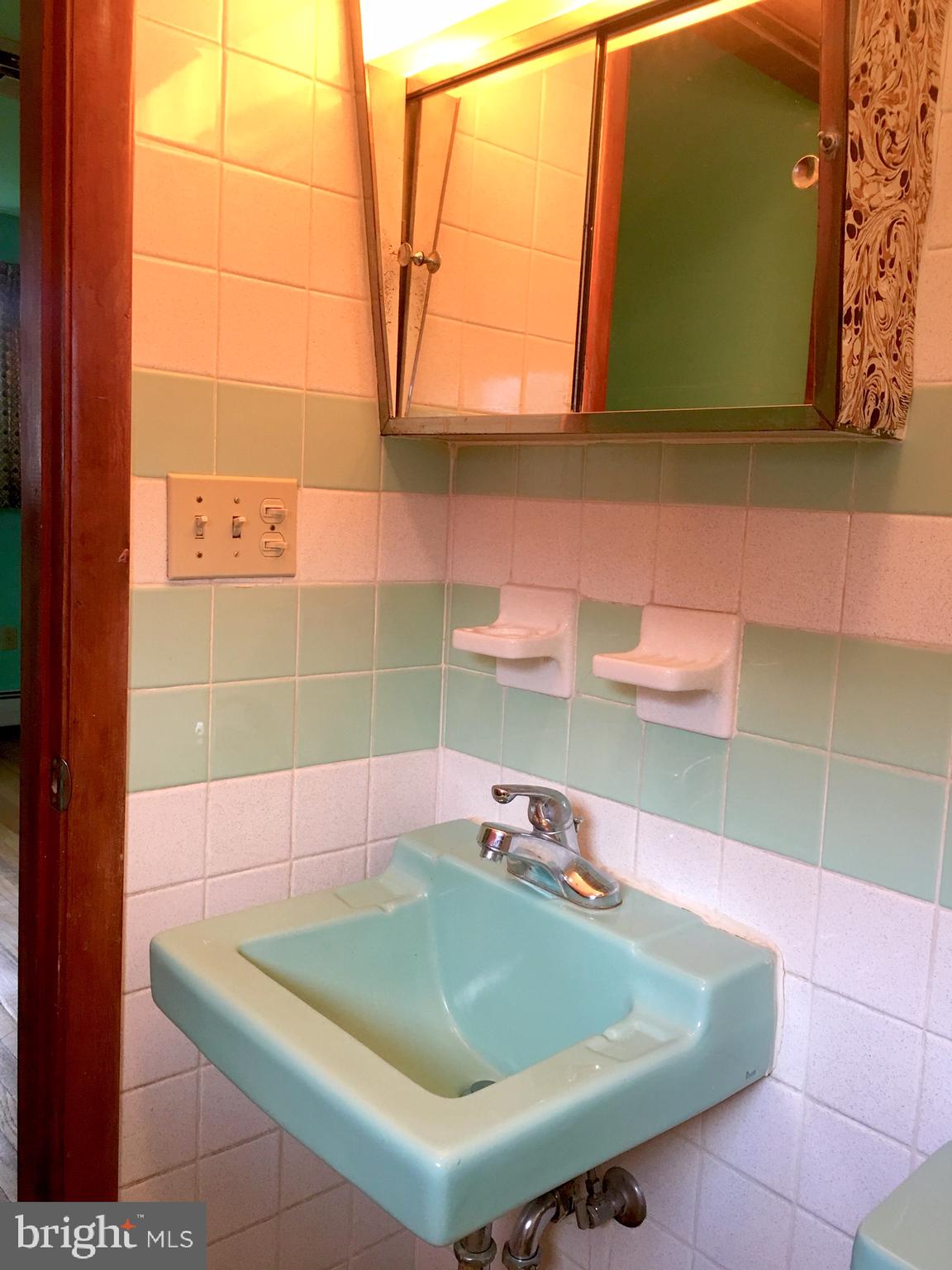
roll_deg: -3.7
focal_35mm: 29
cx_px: 476
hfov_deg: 48.2
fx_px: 1063
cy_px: 635
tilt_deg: -5.5
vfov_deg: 61.7
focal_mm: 4.15
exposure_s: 1/15
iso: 40
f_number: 2.2
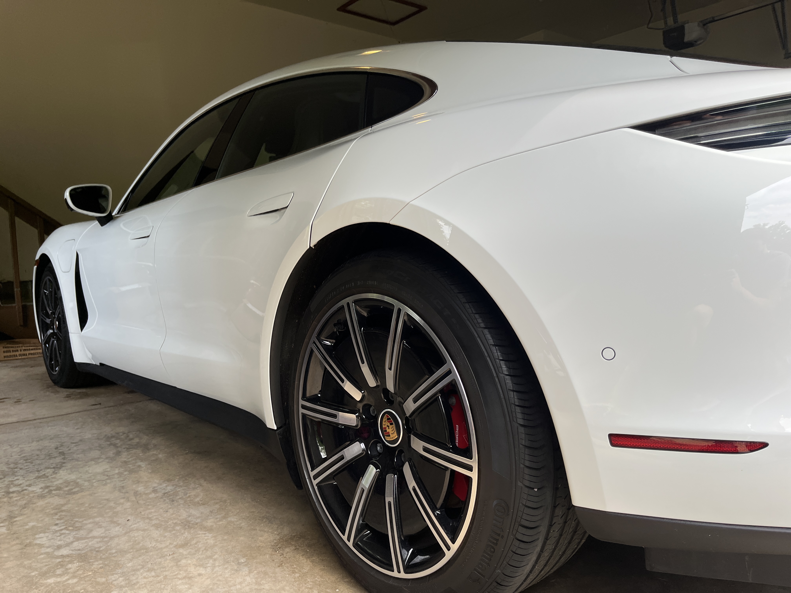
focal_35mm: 26
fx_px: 594
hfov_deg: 67.3
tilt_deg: -3.8
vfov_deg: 53.1
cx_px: 396
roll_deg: +2.5
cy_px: 296
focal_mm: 5.1
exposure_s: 1/319
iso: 50
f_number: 1.6
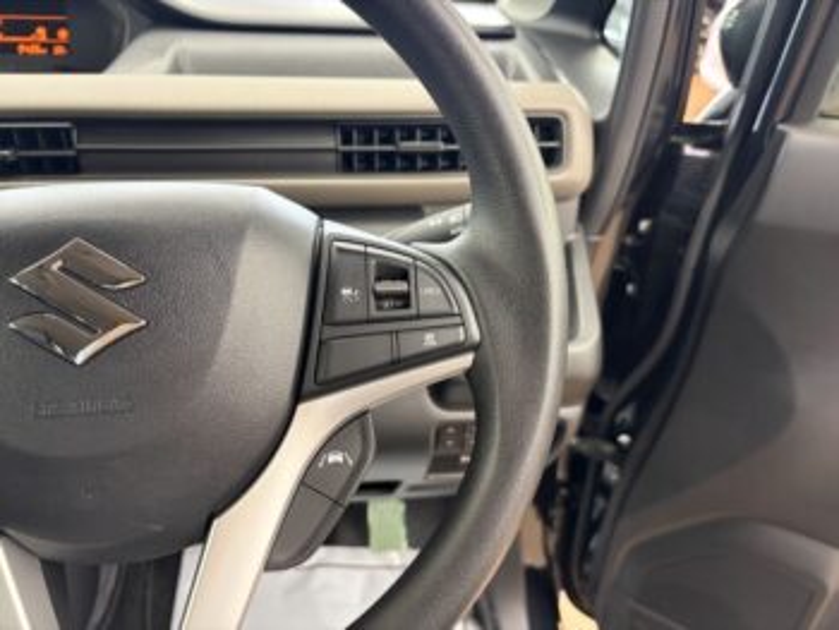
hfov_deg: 67.3
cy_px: 315
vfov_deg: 53.1
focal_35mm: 26
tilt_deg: -30.6
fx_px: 631
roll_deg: -2.1
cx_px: 420
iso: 320
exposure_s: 1/50
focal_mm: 5.96
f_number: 1.6
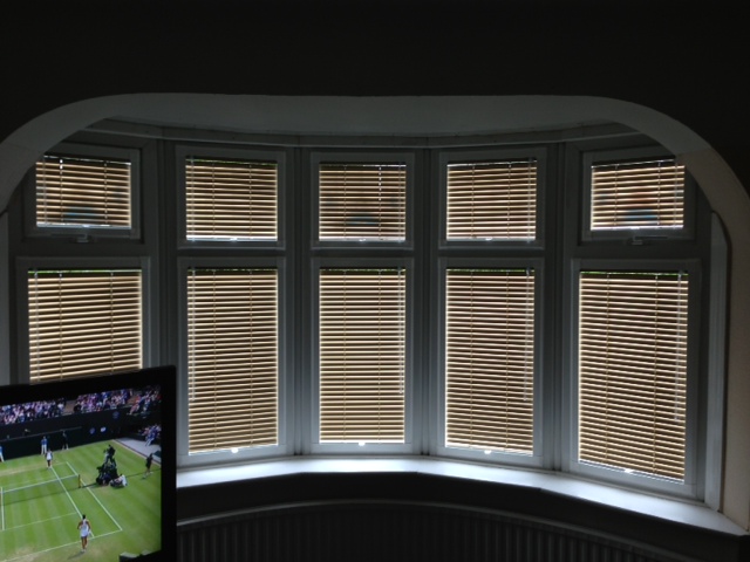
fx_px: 715
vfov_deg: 42.9
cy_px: 281
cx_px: 375
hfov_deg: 55.4
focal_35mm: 33
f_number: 2.4
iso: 50
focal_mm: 4.13
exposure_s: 1/30
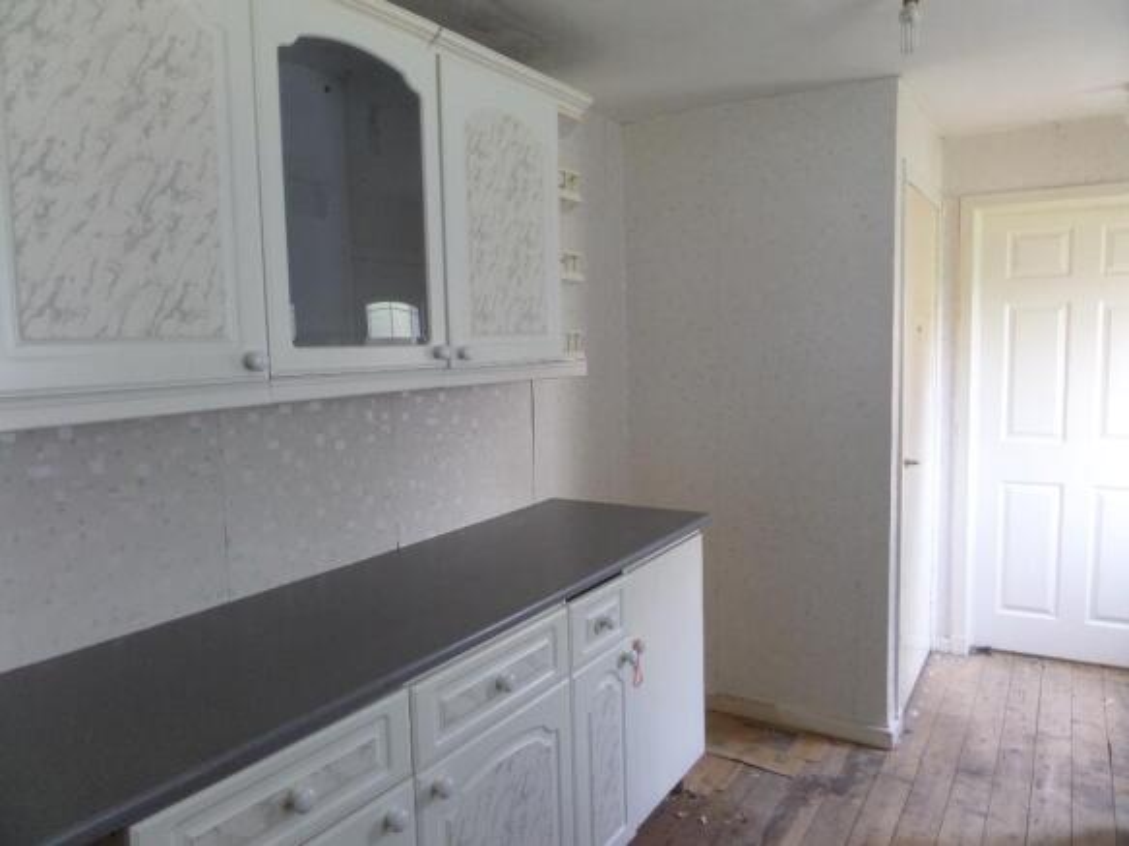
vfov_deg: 56.8
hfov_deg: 71.6
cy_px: 423
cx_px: 564
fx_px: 783
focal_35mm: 24
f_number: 3.2
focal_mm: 4
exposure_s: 1/20
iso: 200
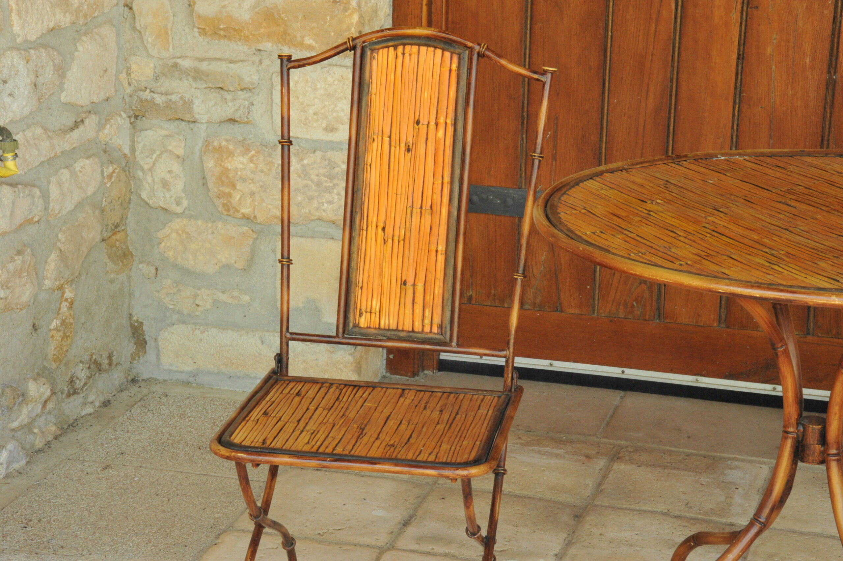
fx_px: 2012
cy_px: 280
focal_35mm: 86
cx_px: 422
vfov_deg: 15.9
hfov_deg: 23.7
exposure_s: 1/30
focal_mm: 86
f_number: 22
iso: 3600
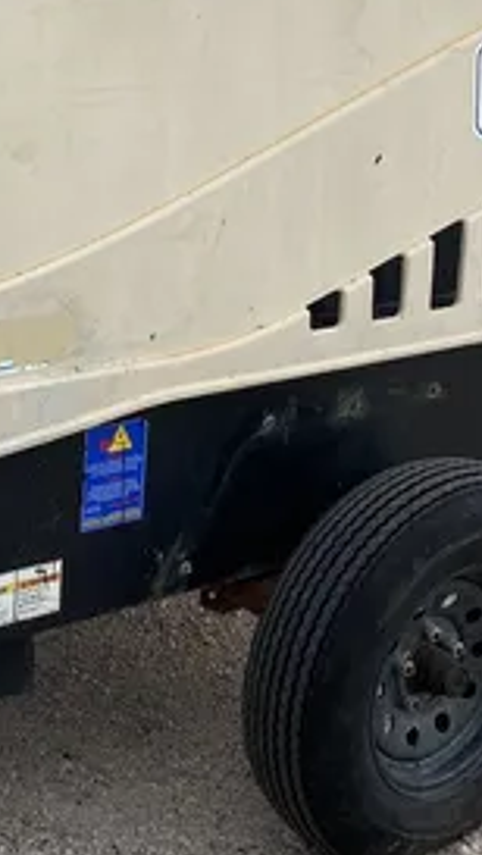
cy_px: 402
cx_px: -28
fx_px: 1723
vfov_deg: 27.8
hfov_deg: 15.6
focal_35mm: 76
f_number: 1.8
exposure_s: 1/782
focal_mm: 4.25
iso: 32
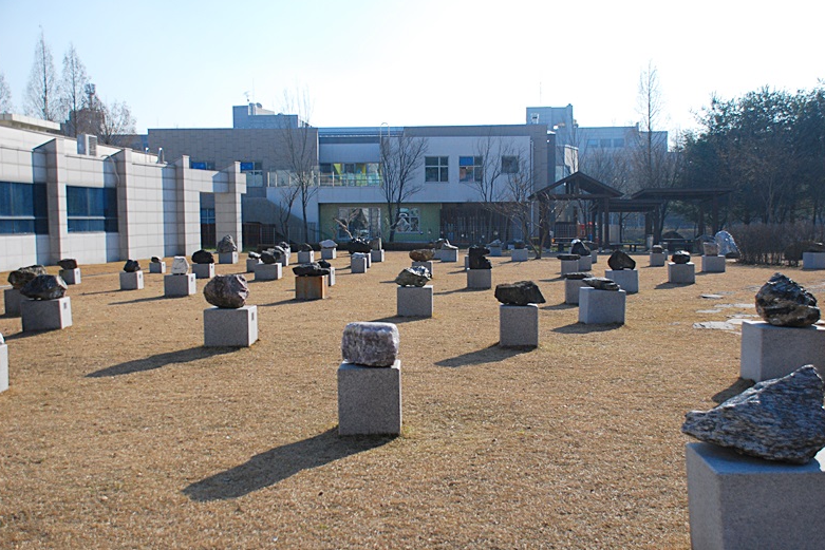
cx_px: 409
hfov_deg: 48.4
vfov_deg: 33.4
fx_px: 917
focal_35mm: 40
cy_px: 268
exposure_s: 1/2500
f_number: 4
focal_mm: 26
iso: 400
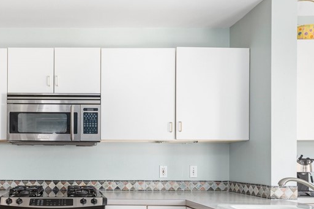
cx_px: 59
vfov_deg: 35.6
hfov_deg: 49.8
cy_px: 167
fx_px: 314
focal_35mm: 36
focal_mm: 17
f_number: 7.1
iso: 800
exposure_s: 1/200
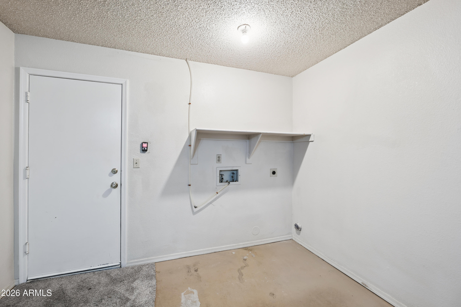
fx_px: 179
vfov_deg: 81.2
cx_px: 230
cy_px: 154
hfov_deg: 104.3
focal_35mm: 14
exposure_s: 1/2.5
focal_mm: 14
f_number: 8
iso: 400
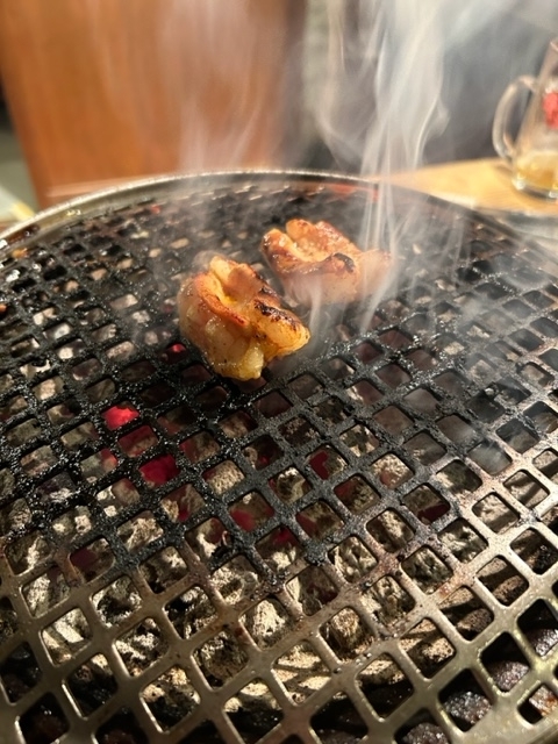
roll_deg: -1.0
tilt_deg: -42.6
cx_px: 279
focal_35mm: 26
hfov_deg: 53.1
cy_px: 372
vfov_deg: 67.3
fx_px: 559
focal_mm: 5.7
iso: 500
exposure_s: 1/40
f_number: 1.5
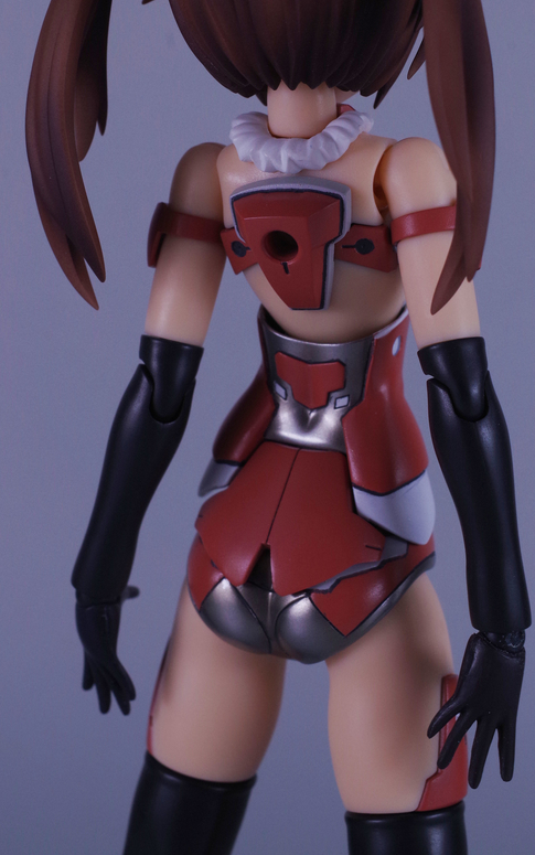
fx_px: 1647
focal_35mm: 71
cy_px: 297
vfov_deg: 28.9
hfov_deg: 18.4
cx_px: 282
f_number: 11
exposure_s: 1/60
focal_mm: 35
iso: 200
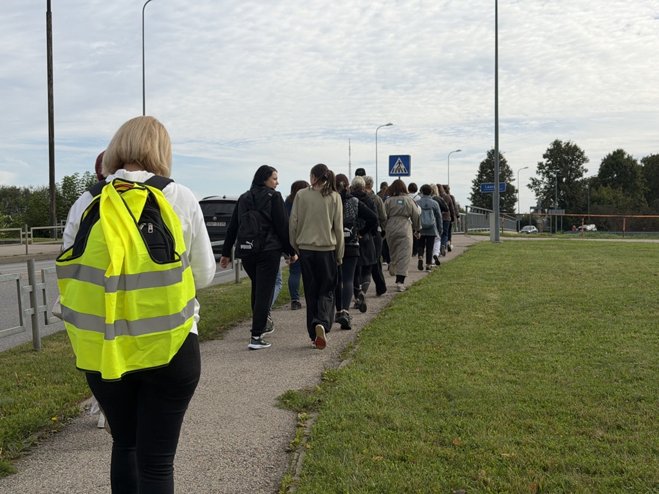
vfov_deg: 30.3
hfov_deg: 39.7
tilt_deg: -1.8
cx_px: 330
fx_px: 914
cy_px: 247
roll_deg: +0.4
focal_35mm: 48
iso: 64
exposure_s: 1/6536
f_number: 1.78
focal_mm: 6.76
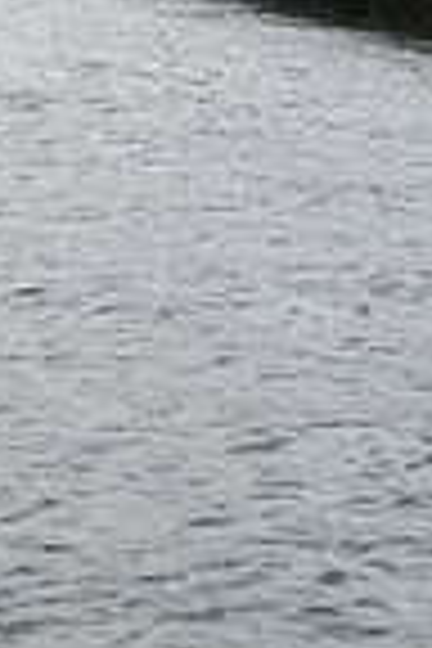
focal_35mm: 241
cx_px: -92
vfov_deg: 8.3
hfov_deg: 5.7
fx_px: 4338
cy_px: -464
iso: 64
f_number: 8
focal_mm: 60
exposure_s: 1/125
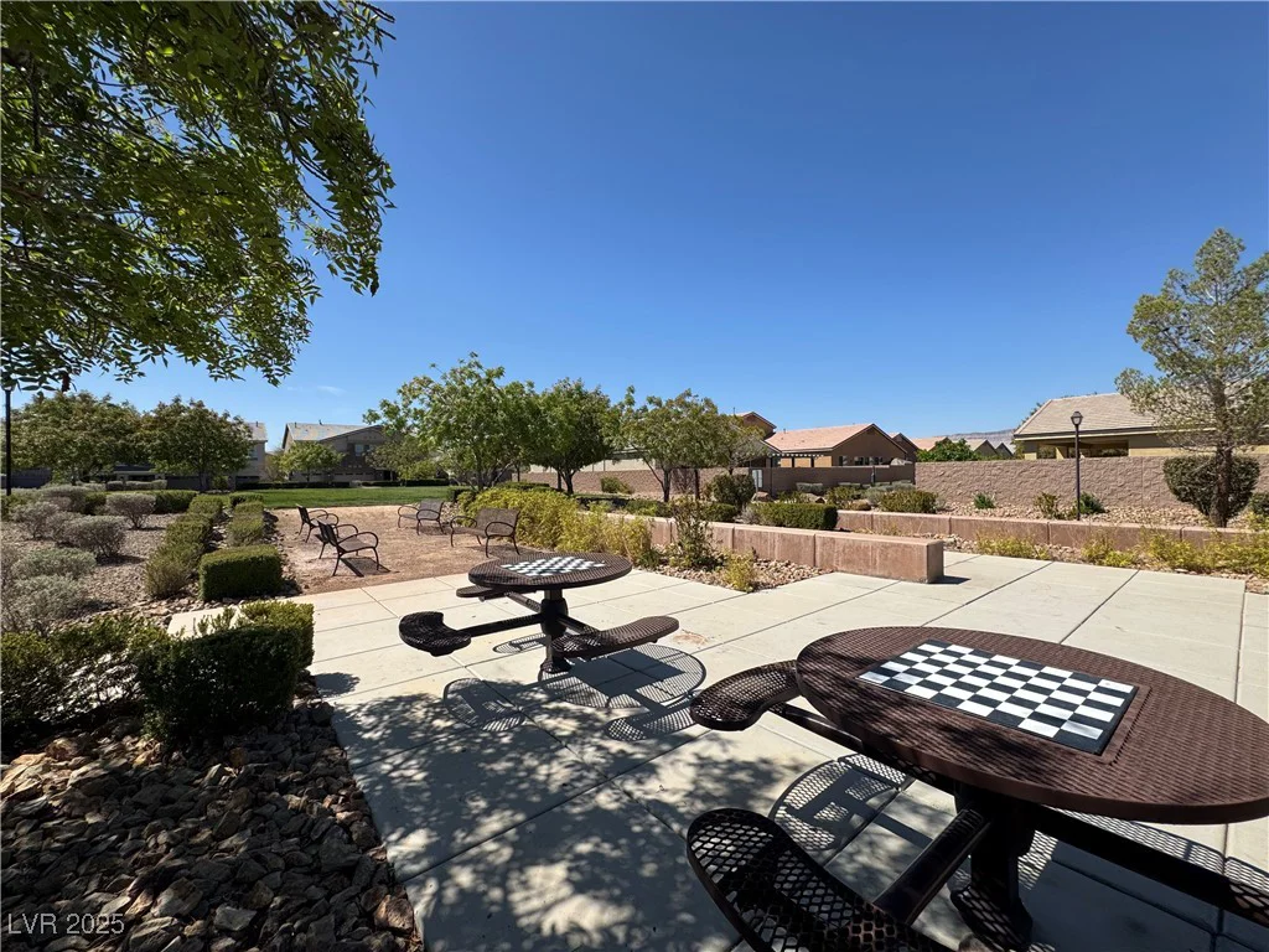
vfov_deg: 85.7
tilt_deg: +0.5
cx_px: 634
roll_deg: +1.2
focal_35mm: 14
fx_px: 513
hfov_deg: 102.1
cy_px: 476
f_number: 2.2
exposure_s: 1/2674
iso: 50
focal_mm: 2.22
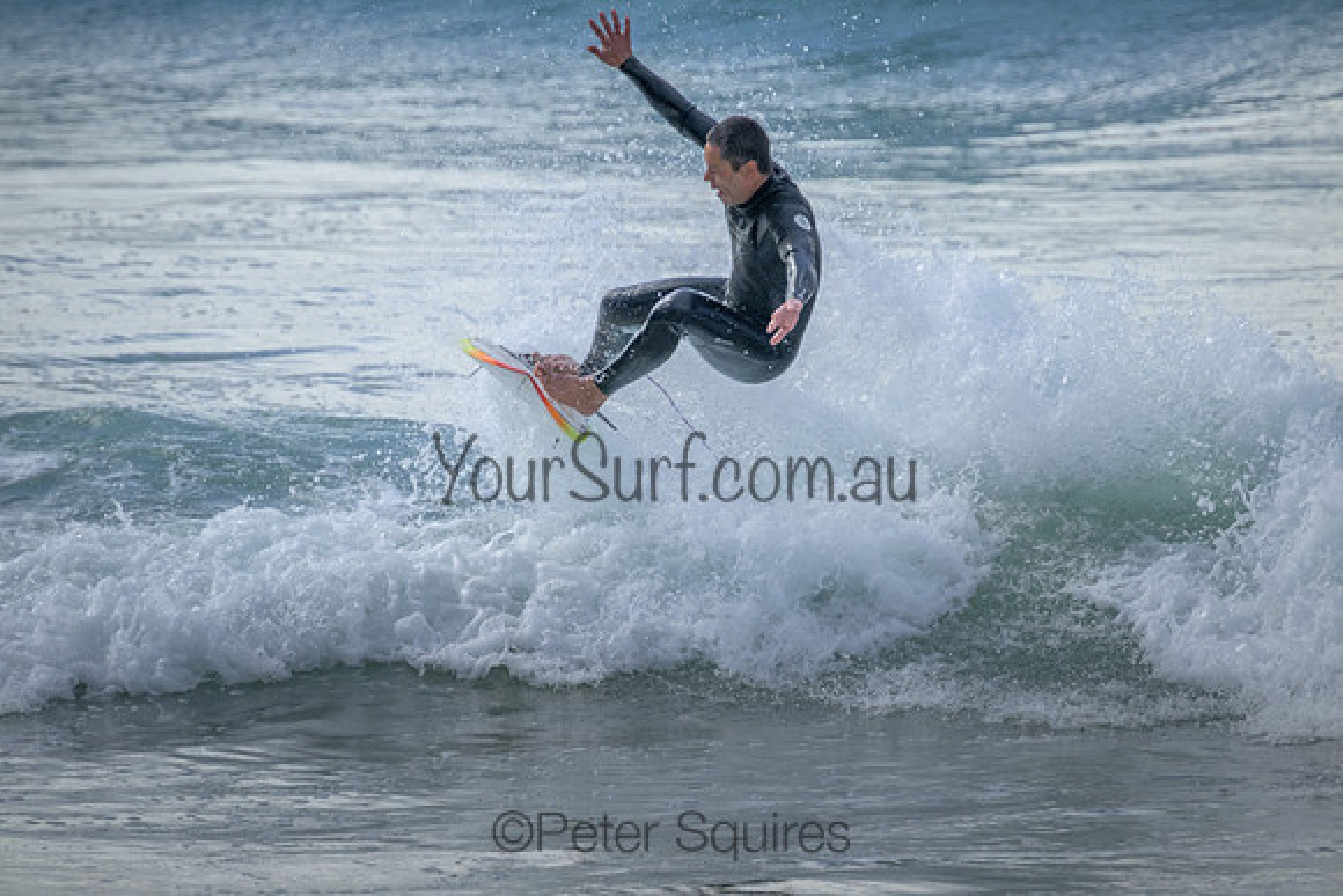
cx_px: 672
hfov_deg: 2.6
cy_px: 448
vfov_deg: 1.7
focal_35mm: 800
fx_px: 29850
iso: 3200
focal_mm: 800
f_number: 11
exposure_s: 1/1000
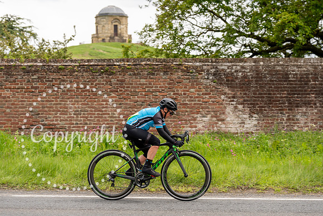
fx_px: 761
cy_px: 108
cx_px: 162
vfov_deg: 16.1
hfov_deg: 23.9
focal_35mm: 85
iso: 320
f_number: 4.5
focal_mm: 82
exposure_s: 1/1000
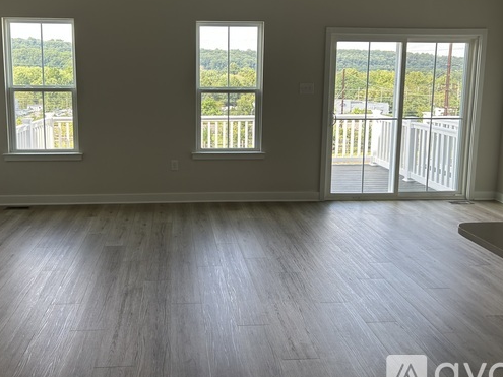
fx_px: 508
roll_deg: -0.2
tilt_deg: -8.2
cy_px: 141
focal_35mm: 35
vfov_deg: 40.4
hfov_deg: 52.4
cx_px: 212
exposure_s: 1/161
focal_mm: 5.7
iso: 40
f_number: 1.5
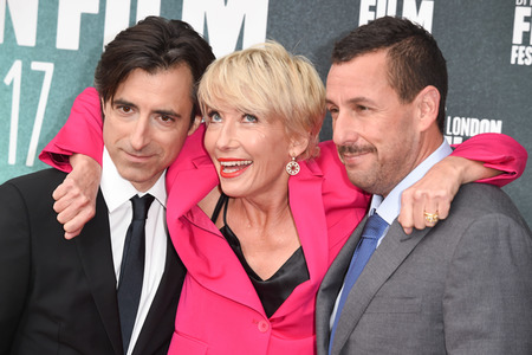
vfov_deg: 10.5
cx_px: 266
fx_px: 1921
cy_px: 178
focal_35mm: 130
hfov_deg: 15.8
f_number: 6.3
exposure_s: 1/250
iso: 400
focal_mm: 130
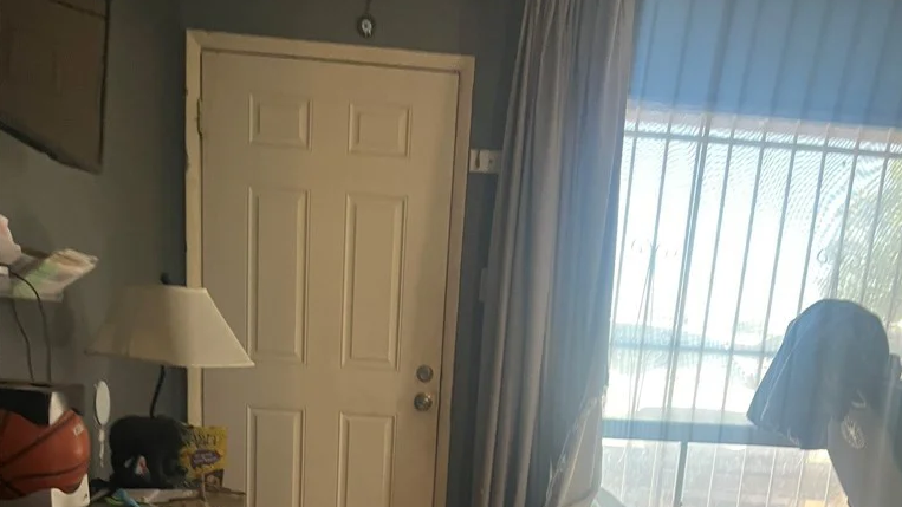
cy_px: 544
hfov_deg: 52.8
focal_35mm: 38
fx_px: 909
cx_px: 452
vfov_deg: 28.6
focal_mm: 5.7
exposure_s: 1/60
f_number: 1.5
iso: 200
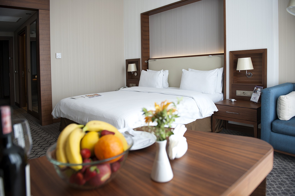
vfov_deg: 53.1
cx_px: 148
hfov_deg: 73.8
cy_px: 98
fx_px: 197
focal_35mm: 24
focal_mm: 24
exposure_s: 1/50
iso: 250
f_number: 3.5
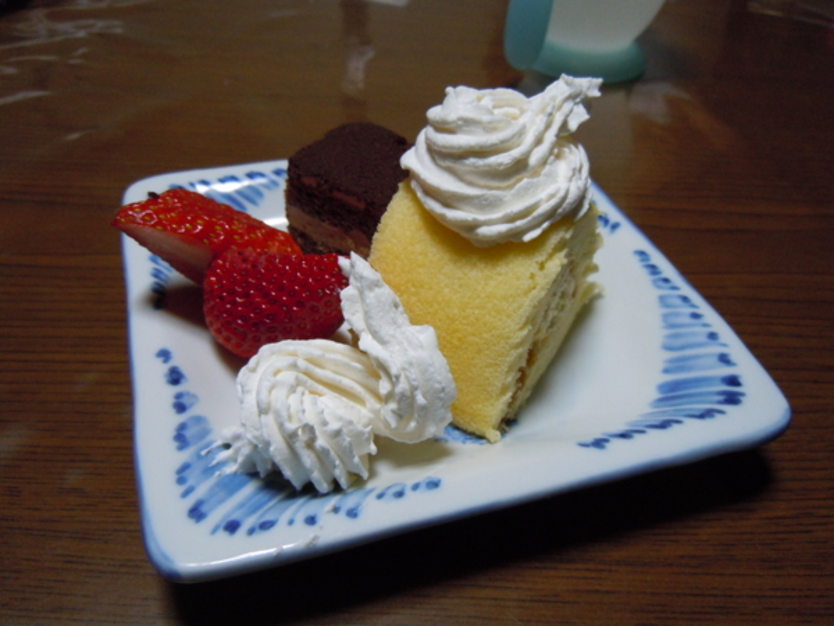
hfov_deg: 60.0
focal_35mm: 30
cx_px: 417
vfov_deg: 46.8
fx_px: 723
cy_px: 313
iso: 400
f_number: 3.5
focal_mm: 5.4
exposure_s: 1/60
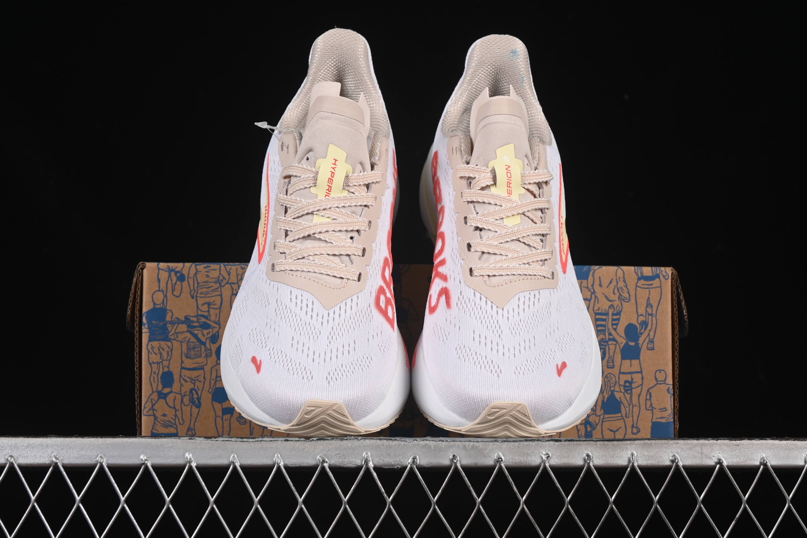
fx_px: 1681
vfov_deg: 18.2
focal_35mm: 75
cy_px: 269
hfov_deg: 27.0
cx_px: 404
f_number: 8
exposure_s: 1/80
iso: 160
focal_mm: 50
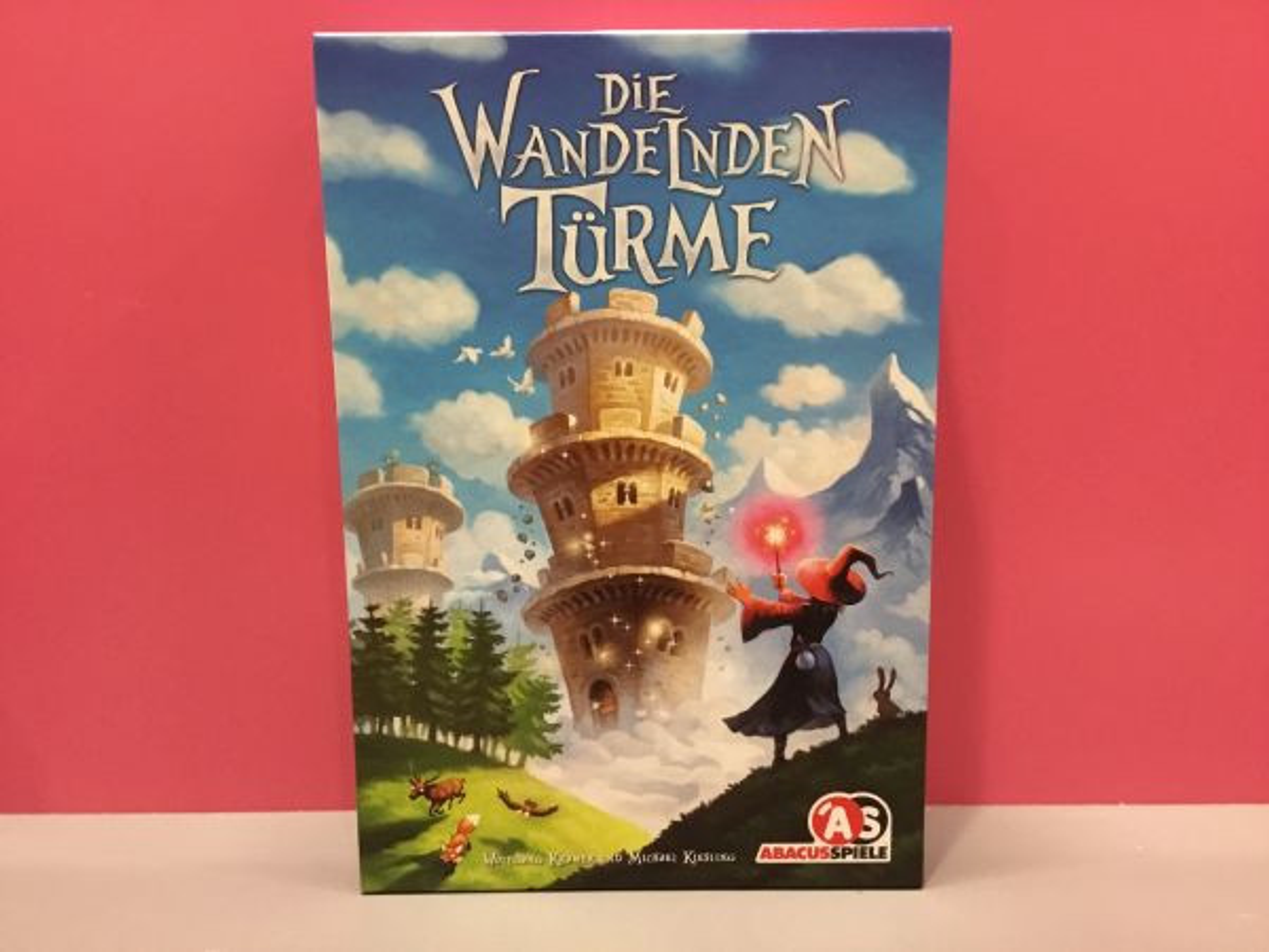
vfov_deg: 45.4
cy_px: 476
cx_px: 634
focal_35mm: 31
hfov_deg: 58.4
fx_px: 1136
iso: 250
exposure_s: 1/33
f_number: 2.4
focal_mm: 3.3
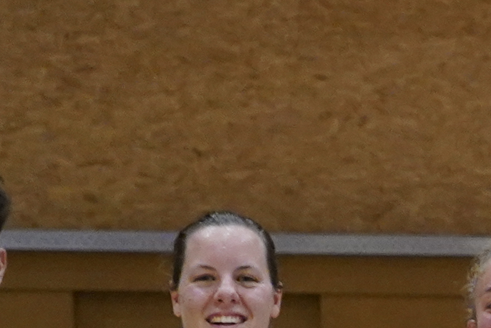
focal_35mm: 251
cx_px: 1114
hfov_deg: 7.7
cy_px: 802
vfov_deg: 5.3
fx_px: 3424
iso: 5000
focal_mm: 37
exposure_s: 1/400
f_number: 4
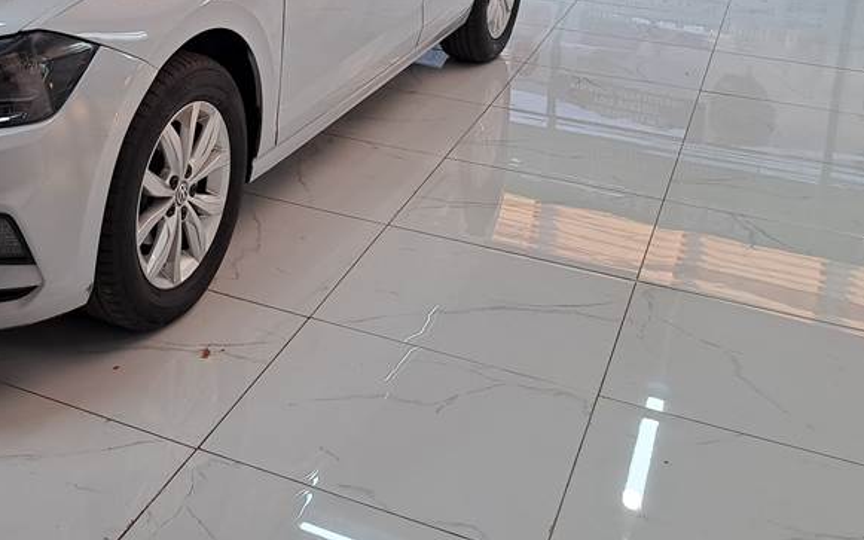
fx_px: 1224
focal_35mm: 52
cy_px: 14
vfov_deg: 23.9
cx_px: 68
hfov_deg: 36.2
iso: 50
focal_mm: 5.23
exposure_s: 1/50
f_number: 1.8
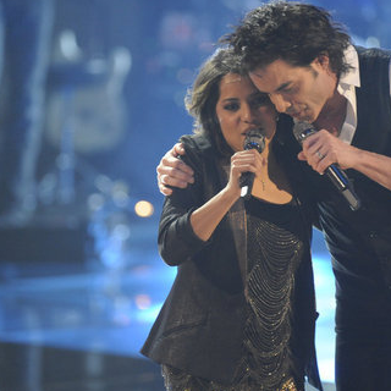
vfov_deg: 2.8
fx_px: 8128
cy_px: 152
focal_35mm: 636
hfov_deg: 2.8
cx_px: 187
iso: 3200
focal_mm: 400
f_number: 4
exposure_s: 1/100
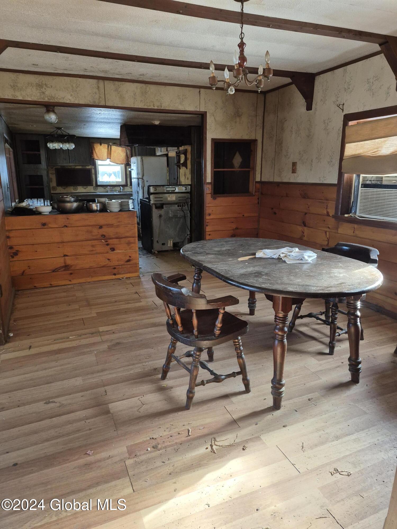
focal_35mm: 23
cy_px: 264
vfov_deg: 73.9
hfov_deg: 58.9
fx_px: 352
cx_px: 198
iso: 200
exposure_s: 1/180
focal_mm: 5.4
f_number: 1.8
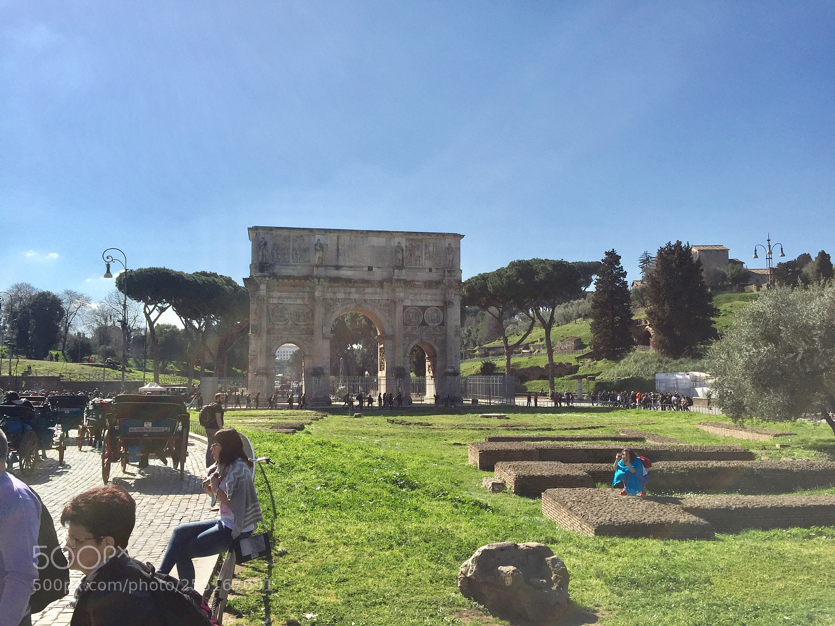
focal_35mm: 29
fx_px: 700
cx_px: 418
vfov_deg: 48.2
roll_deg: -0.7
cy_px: 313
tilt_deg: +4.8
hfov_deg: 61.7
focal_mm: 4.15
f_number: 2.2
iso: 32
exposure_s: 1/3300
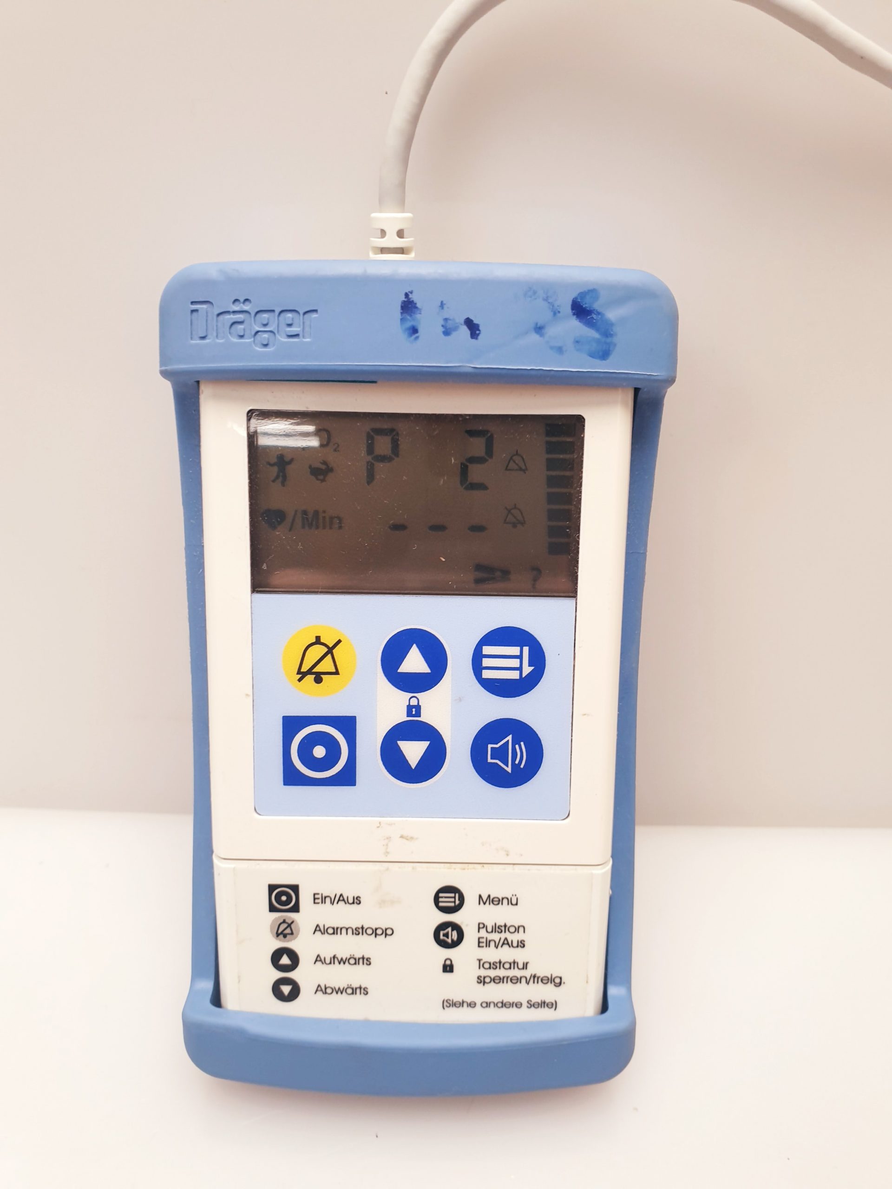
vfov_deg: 67.3
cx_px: 446
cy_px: 594
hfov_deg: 53.1
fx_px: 893
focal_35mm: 26
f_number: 2.4
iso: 80
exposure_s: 1/50
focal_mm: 4.3
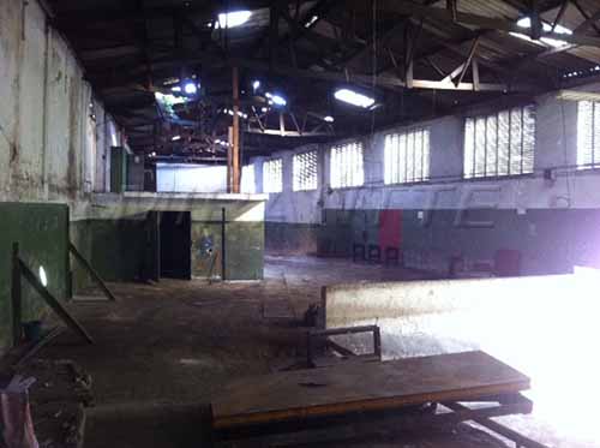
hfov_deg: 52.7
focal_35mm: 35
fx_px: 605
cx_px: 300
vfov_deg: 40.6
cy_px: 224
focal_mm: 3.85
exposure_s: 1/15
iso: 250
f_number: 2.8
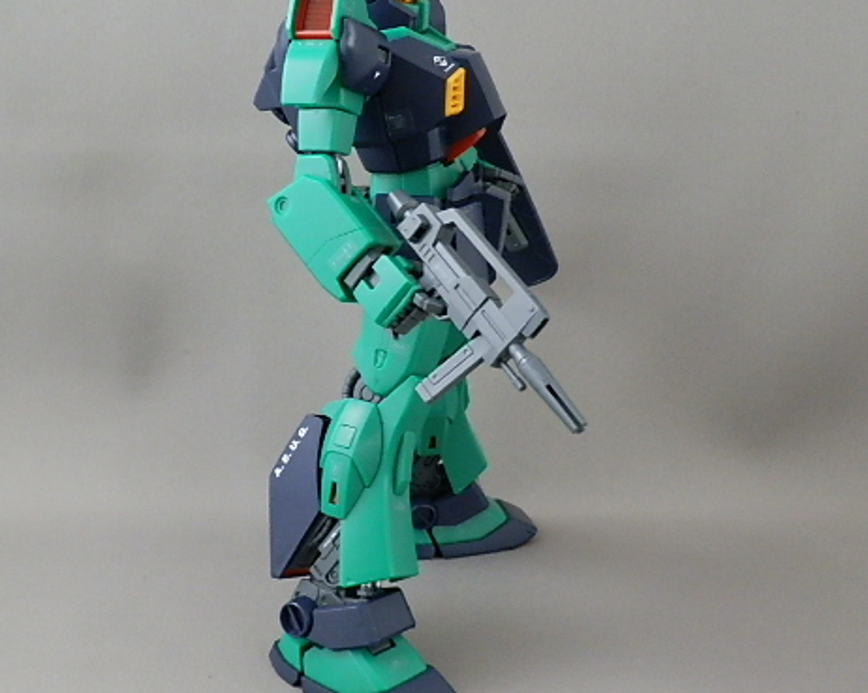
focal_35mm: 46
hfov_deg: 40.3
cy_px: 323
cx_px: 385
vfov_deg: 32.7
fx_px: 1181
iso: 250
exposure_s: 1/8
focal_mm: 6.17
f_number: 3.5
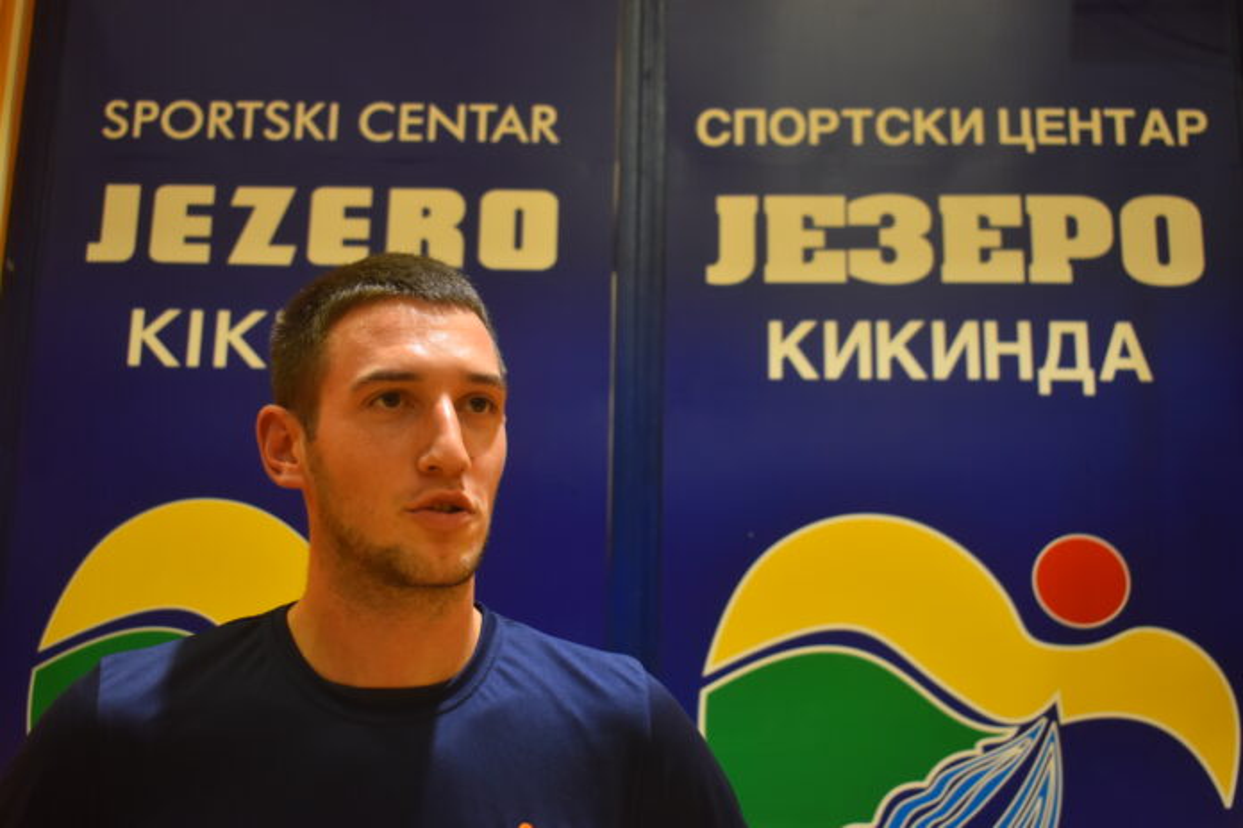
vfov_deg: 28.9
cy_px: 414
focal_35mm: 46
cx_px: 622
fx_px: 1605
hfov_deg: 42.3
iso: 640
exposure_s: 1/50
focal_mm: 31
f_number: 4.2
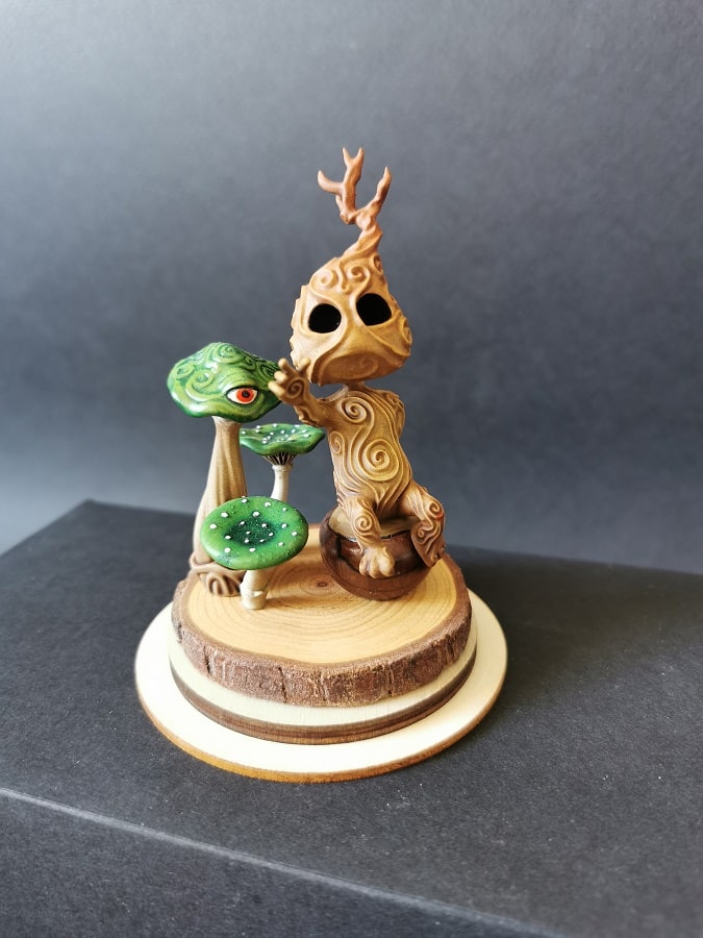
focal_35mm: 27
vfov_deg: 65.3
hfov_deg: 51.4
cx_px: 352
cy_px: 469
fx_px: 731
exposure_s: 1/50
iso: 250
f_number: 1.6
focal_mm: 5.56
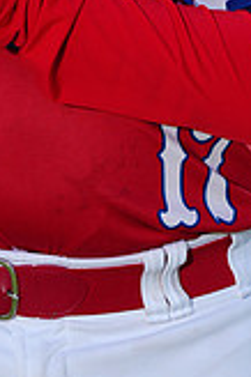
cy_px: -246
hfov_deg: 2.4
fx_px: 6078
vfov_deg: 3.5
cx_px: 68
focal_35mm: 580
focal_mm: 164
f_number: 5
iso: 50
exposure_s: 1/250
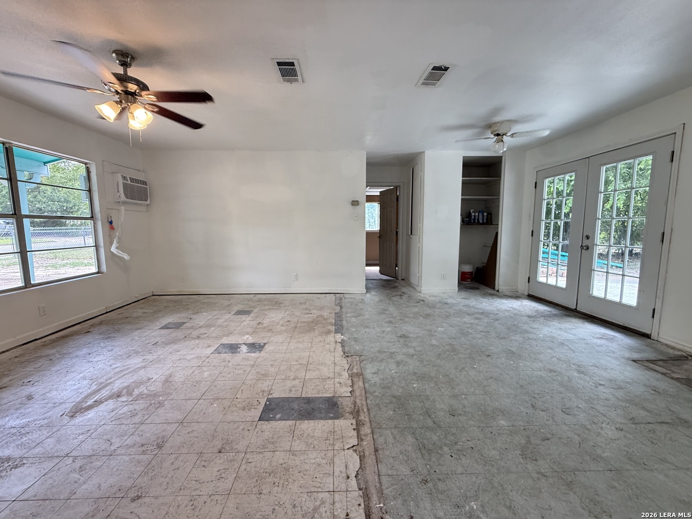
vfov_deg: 85.7
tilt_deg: -4.2
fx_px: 280
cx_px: 346
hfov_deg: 102.1
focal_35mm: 14
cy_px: 260
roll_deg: +1.9
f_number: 2.2
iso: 250
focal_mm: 2.22
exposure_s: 1/120
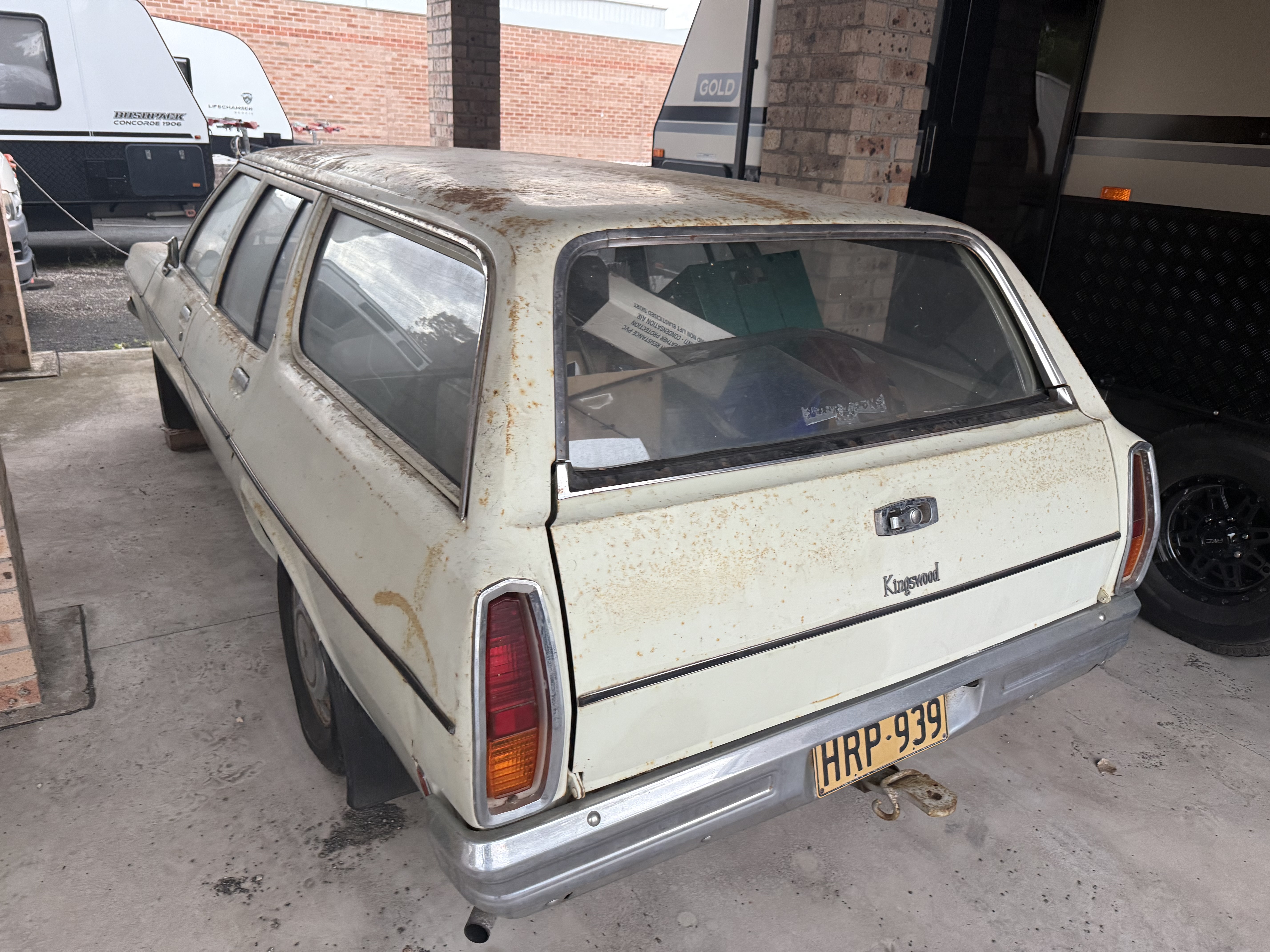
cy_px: 476
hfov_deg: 71.6
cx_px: 635
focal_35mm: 24
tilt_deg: -19.3
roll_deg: -5.3
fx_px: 881
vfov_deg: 56.8
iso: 250
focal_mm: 6.76
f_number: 1.78
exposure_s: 1/60
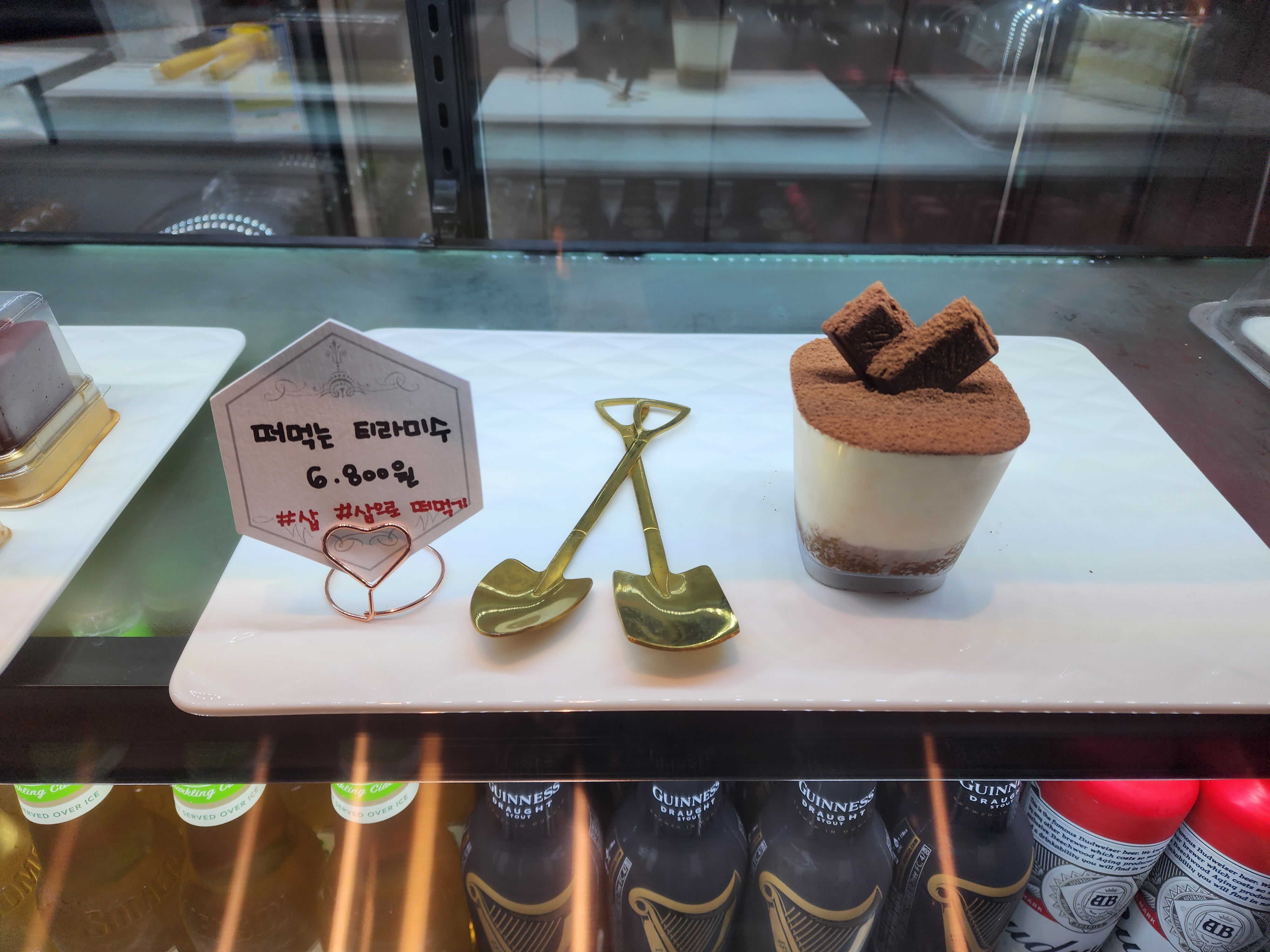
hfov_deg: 73.9
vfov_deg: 58.9
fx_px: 844
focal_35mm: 23
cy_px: 476
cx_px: 635
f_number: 1.8
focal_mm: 6.4
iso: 25
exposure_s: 1/120
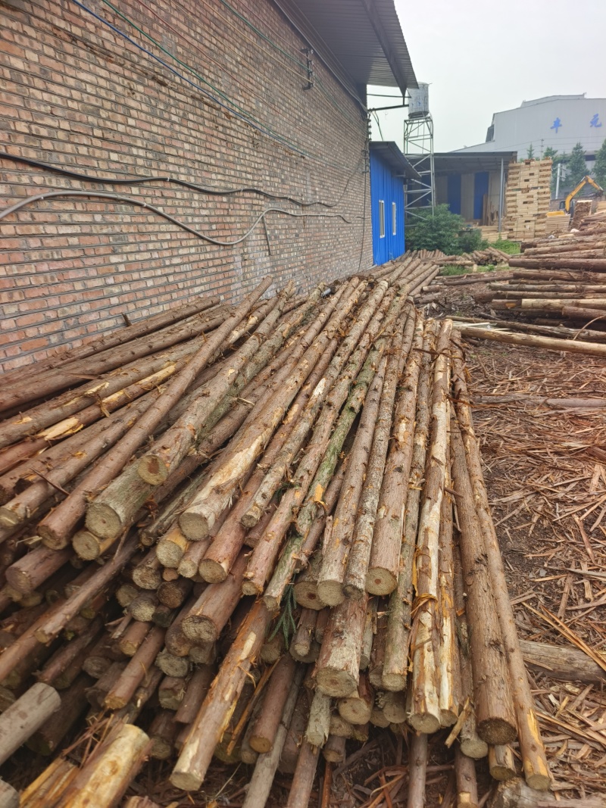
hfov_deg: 58.9
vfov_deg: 73.9
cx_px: 303
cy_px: 404
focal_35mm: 23
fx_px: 537
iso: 100
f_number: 1.75
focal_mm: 5.5
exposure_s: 1/174
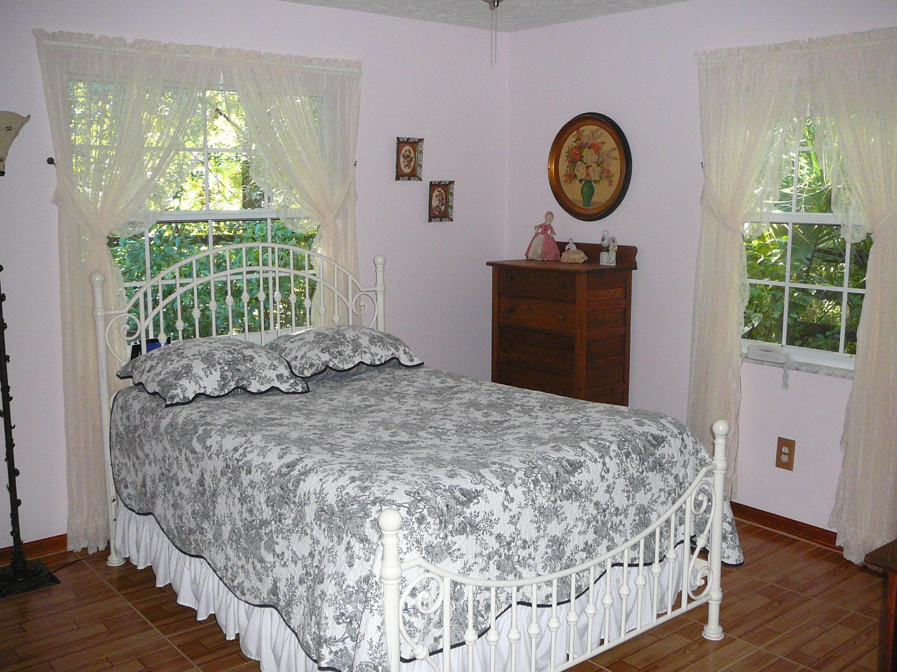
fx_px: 907
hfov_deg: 52.6
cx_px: 448
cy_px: 336
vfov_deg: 40.7
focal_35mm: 35
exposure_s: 1/30
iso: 320
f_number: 2.8
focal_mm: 5.2
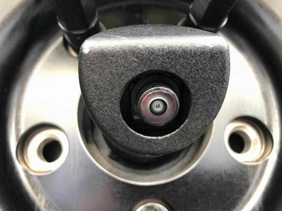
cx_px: 141
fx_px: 228
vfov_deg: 49.7
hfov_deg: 63.4
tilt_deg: +17.5
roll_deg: +1.0
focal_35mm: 28
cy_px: 106
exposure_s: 1/24
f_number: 1.8
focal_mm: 3.99
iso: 40
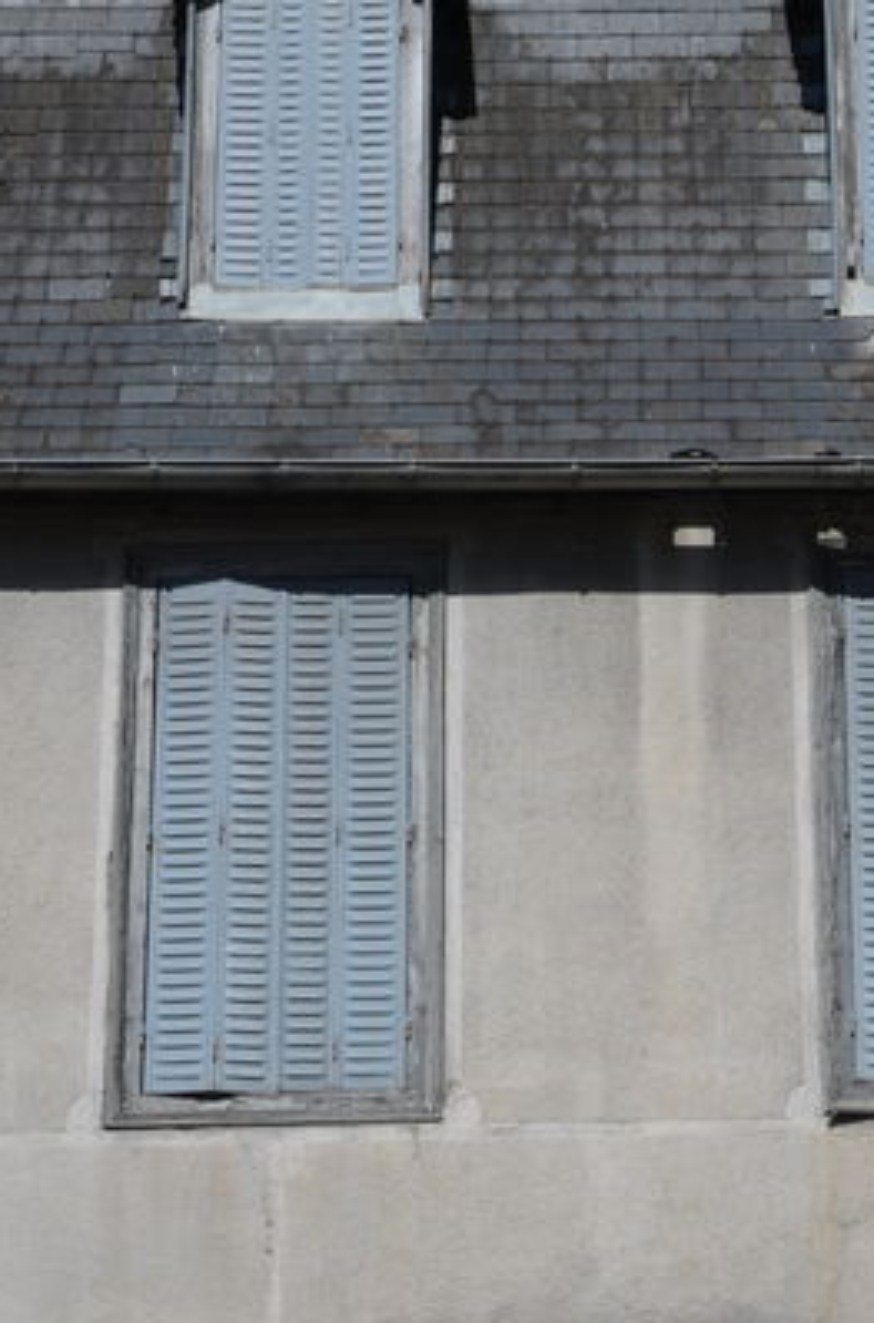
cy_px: 1050
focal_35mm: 83
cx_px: 714
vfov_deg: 24.2
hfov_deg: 16.2
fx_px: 3041
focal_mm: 22
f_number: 9
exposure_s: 1/320
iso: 100
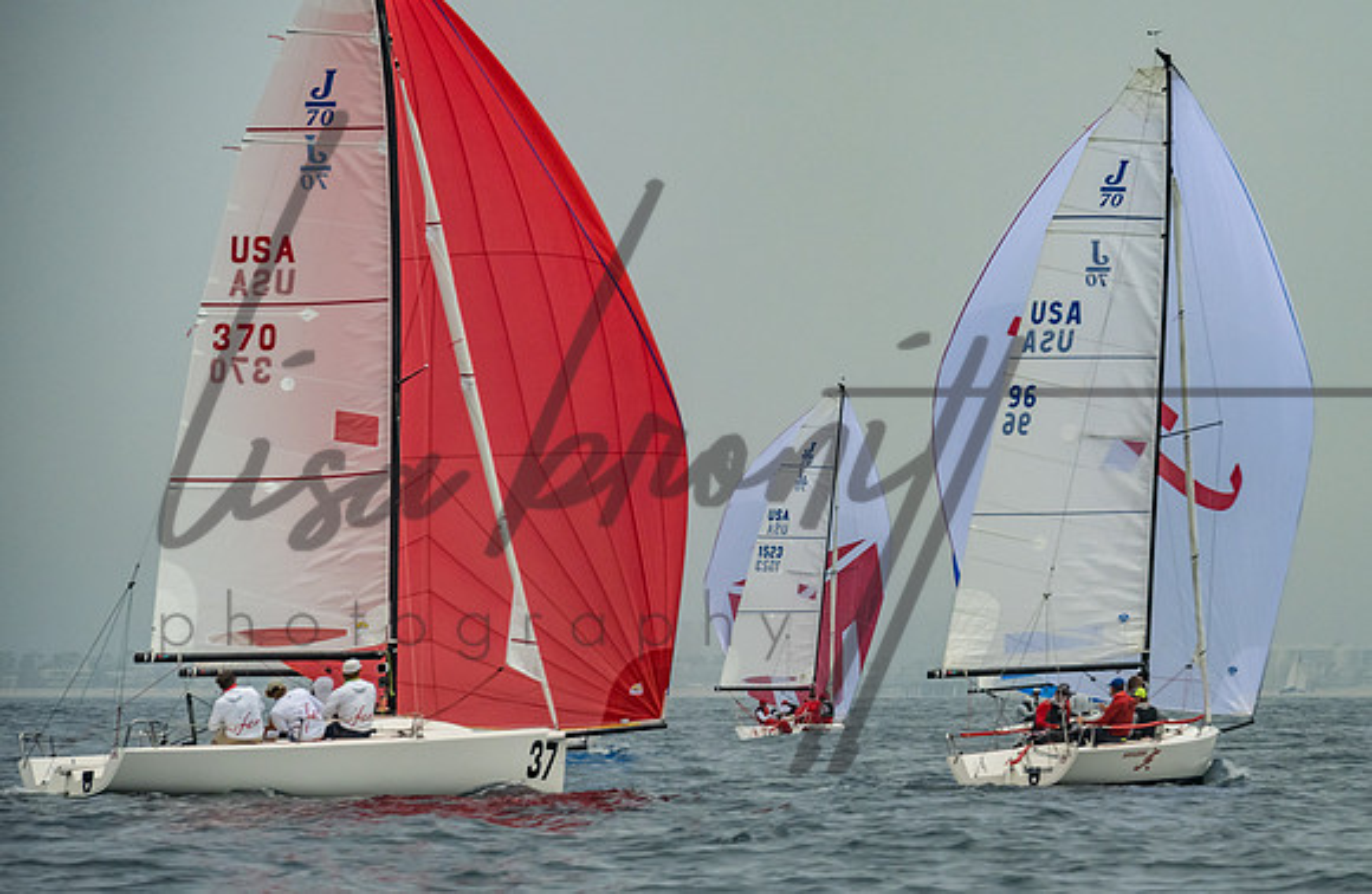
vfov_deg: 5.7
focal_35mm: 236
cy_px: 485
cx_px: 857
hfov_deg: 8.8
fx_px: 8938
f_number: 9
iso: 800
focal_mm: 185
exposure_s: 1/3200
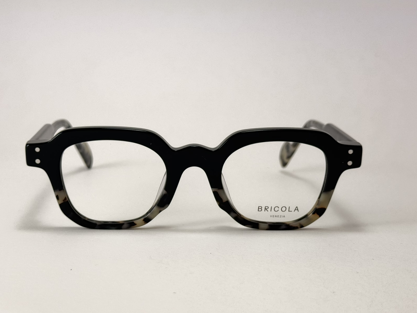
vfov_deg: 24.0
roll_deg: -0.8
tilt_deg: -8.0
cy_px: 172
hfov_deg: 31.7
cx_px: 193
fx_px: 735
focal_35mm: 61
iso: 64
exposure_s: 1/165
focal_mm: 6.76
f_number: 1.78
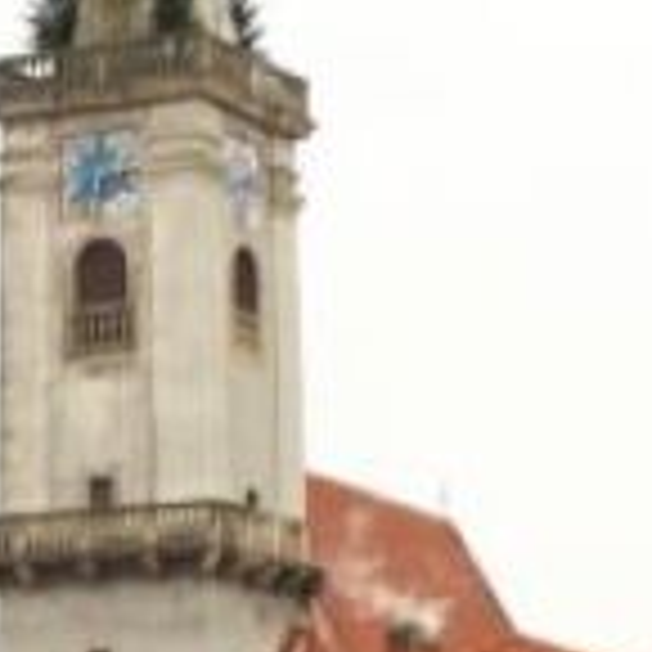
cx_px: -58
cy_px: 751
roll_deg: -1.4
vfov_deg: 8.2
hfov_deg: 8.2
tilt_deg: +7.4
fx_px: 4518
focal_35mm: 212
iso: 25
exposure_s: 1/50
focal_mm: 4.15
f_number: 2.2
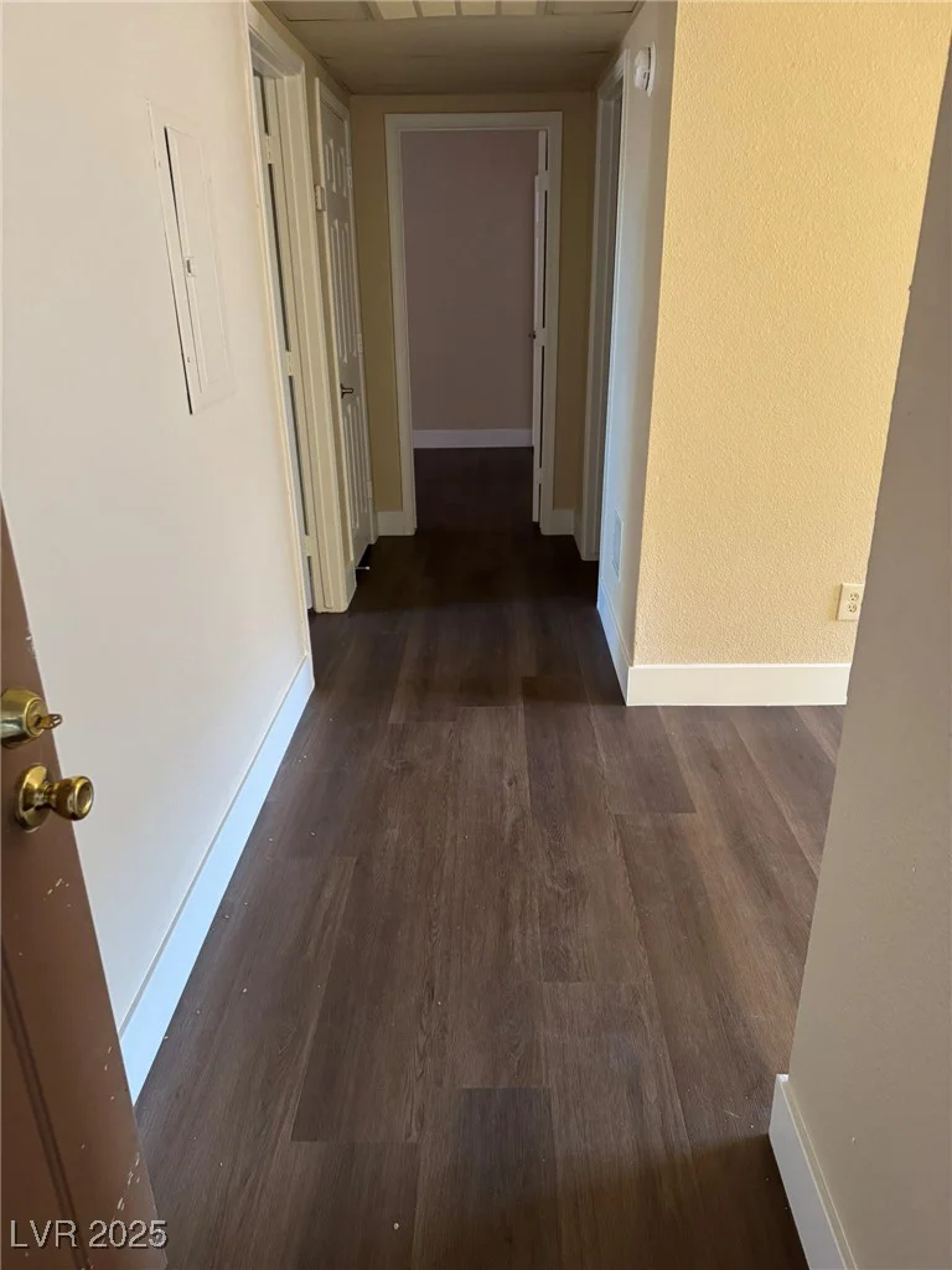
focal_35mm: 24
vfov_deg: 71.6
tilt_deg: -21.3
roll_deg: +0.9
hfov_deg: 56.8
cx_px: 476
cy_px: 635
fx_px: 880
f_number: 1.78
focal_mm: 6.76
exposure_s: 1/60
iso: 640
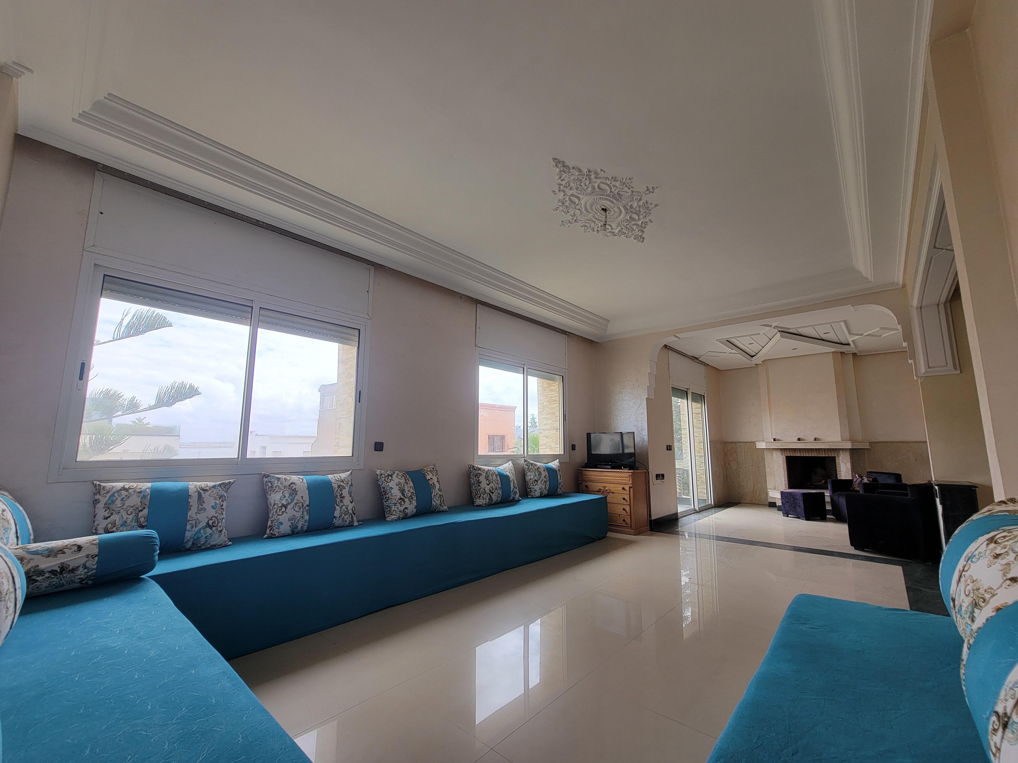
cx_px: 509
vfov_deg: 89.9
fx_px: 382
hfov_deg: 106.2
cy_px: 382
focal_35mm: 13
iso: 50
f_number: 2.2
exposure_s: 1/159
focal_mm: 2.2
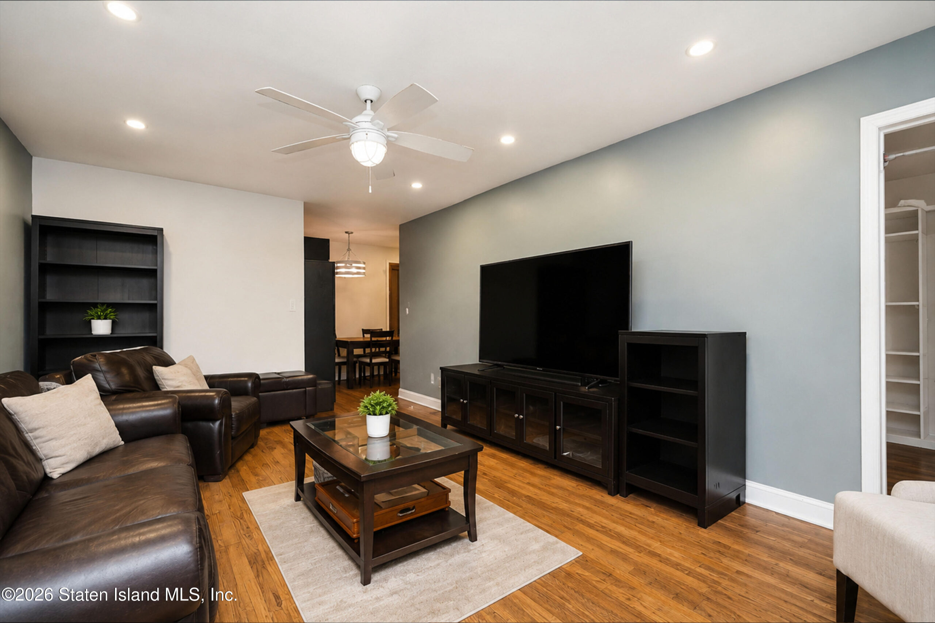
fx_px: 416
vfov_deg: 73.8
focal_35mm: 16
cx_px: 468
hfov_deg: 96.7
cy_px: 312
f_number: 4
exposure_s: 1/15
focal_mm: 16
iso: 64
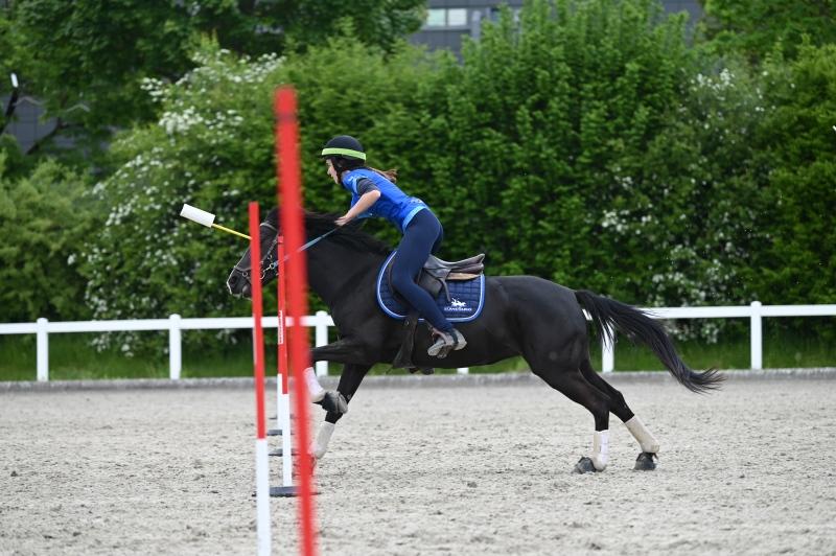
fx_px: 4292
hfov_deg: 11.1
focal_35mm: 185
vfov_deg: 7.4
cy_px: 278
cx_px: 418
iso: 800
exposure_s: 1/1250
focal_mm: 185
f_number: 5
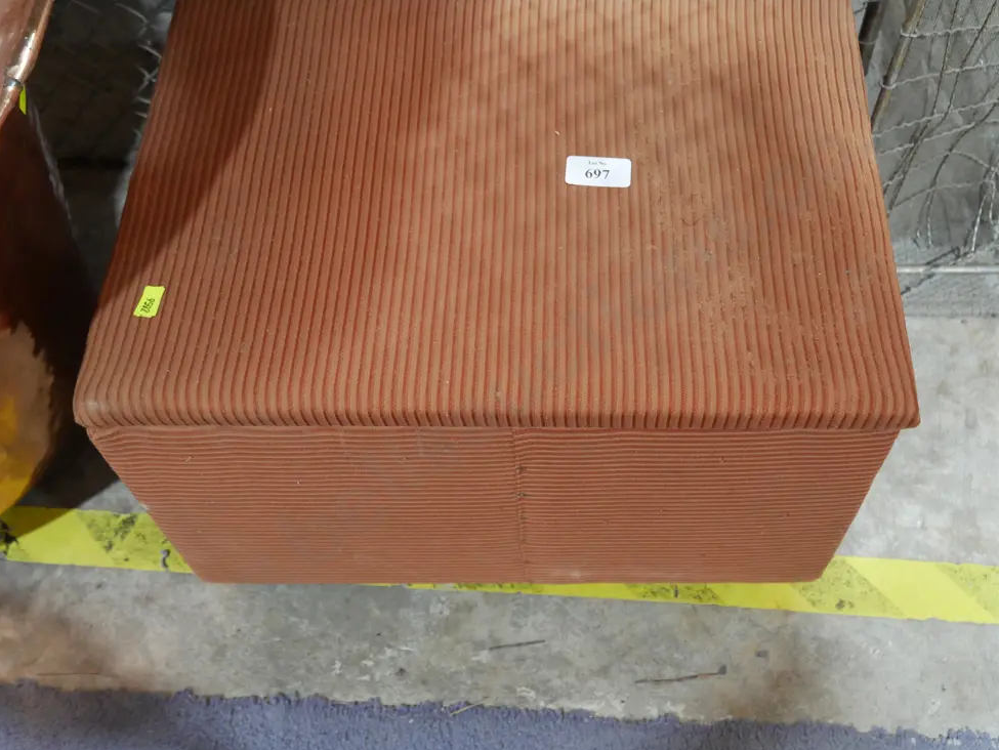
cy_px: 386
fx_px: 1213
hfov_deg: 44.8
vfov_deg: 34.4
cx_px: 524
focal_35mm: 42
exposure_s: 1/60
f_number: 4.4
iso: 1600
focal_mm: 20
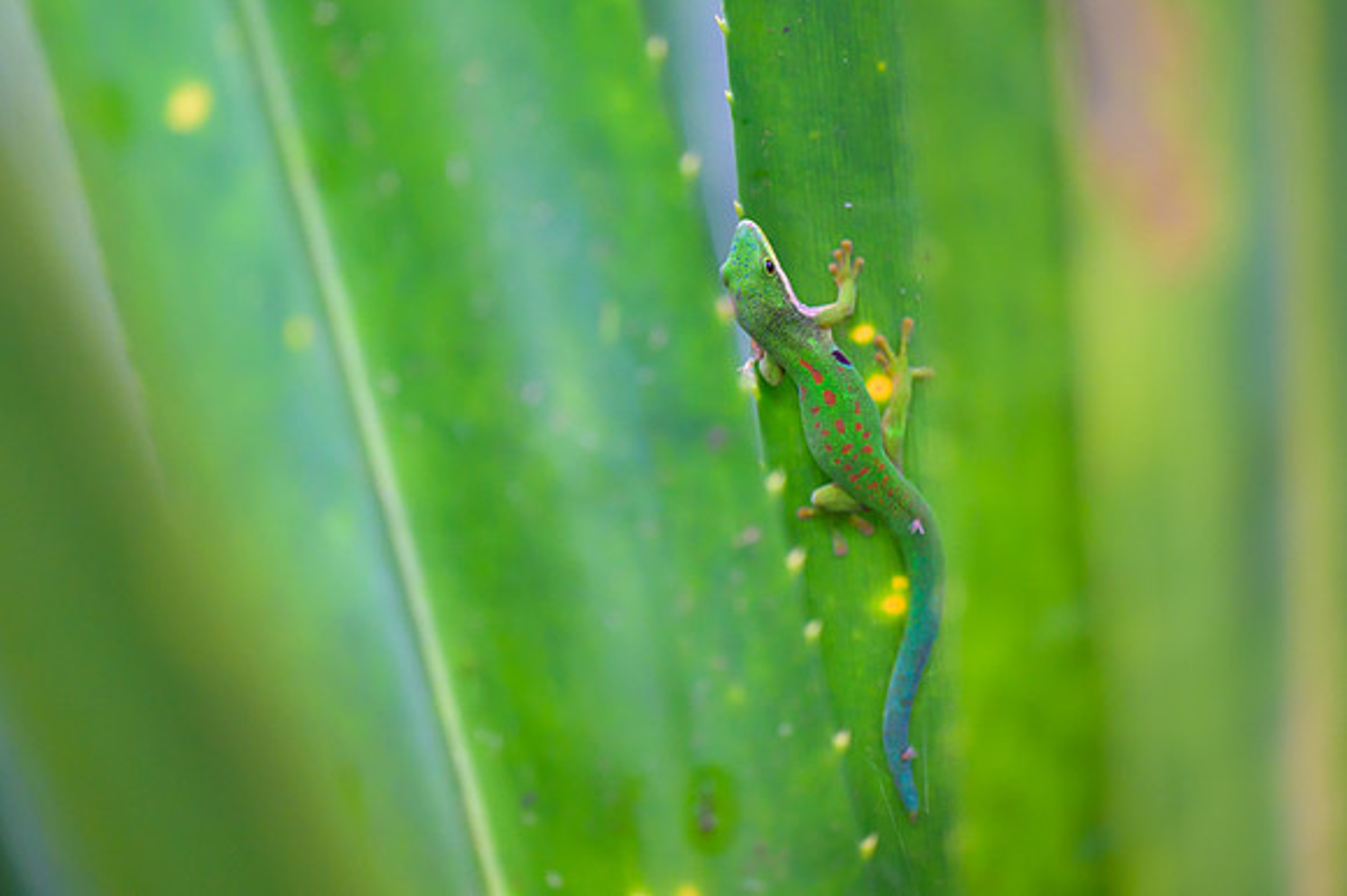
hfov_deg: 8.5
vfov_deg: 5.7
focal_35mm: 242
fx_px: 9053
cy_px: 376
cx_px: 626
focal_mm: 200
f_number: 2.8
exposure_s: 1/400
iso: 3200
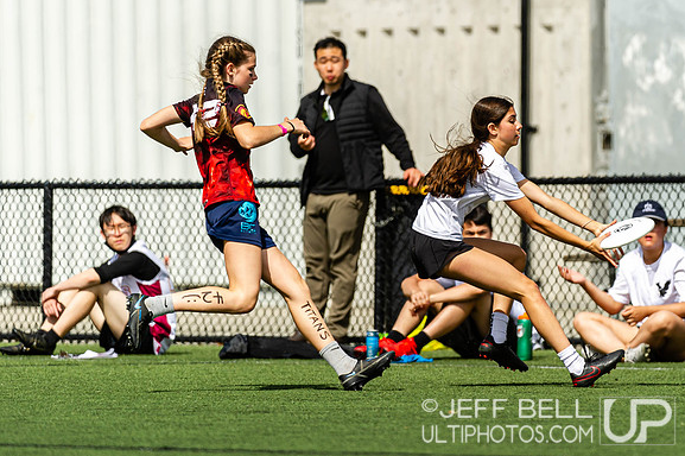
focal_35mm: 536
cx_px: 479
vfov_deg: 2.6
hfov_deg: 3.8
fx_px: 10193
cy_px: 223
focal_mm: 340
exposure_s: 1/1600
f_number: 4
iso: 200
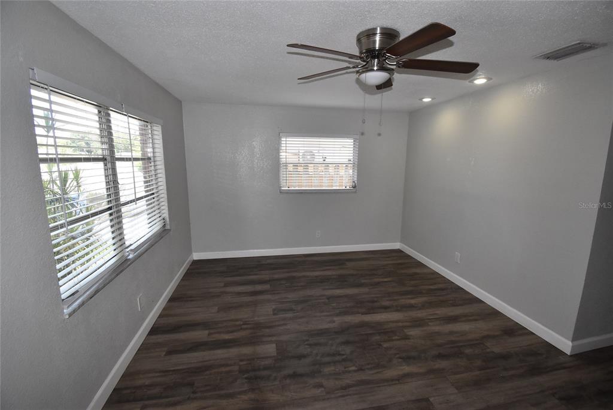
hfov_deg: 100.4
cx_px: 306
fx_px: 256
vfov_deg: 77.4
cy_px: 205
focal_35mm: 15
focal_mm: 10
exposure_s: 1/200
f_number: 9
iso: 1600
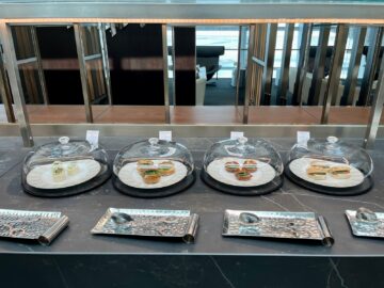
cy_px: 144
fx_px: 288
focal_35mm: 26
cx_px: 192
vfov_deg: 53.1
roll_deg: -0.5
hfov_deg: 67.3
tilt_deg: -22.6
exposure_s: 1/120
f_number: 1.6
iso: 80
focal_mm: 5.1
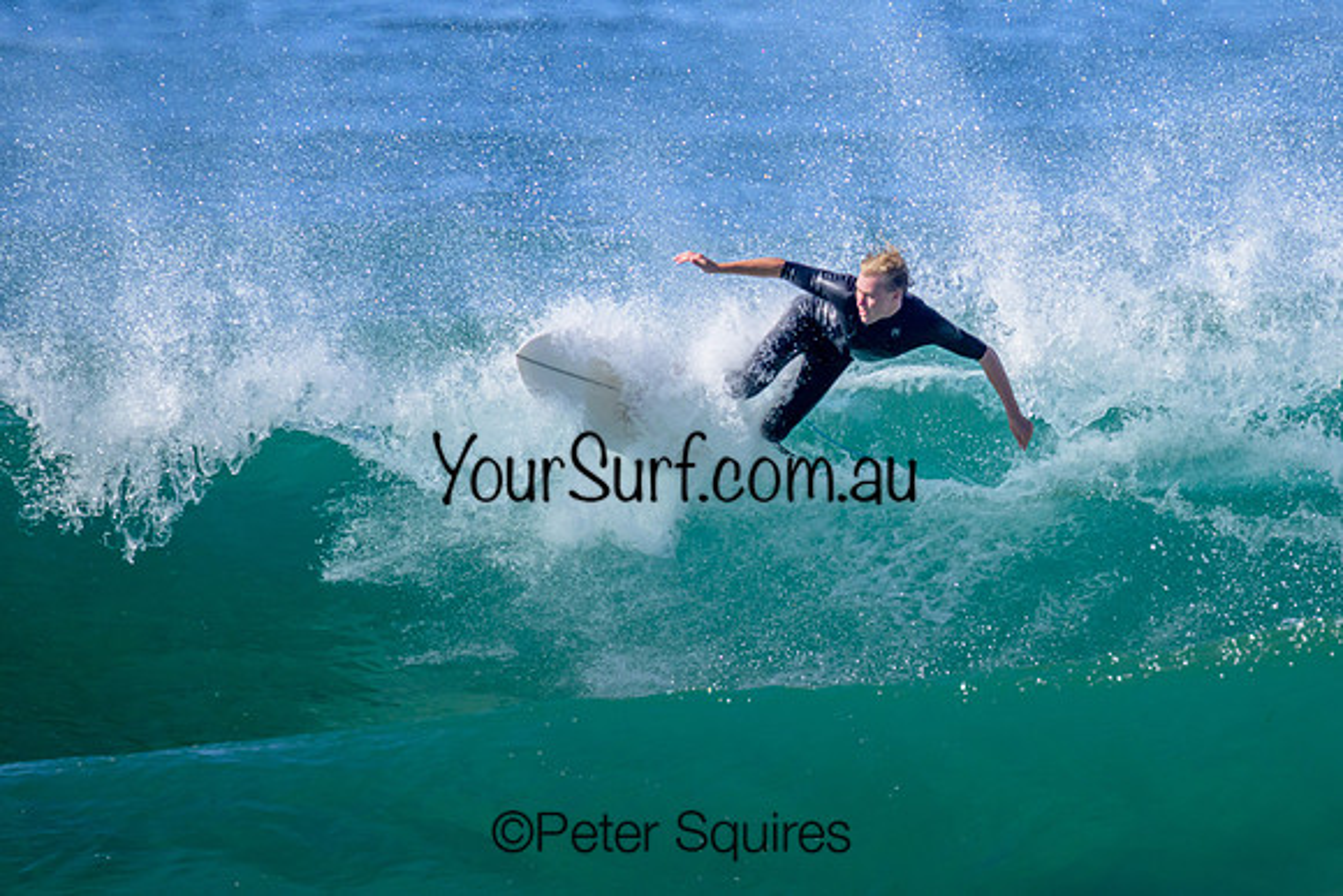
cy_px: 286
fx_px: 40673
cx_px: 915
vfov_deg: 1.3
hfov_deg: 1.9
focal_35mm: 1090
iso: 1400
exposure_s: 1/2000
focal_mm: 800
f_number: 11
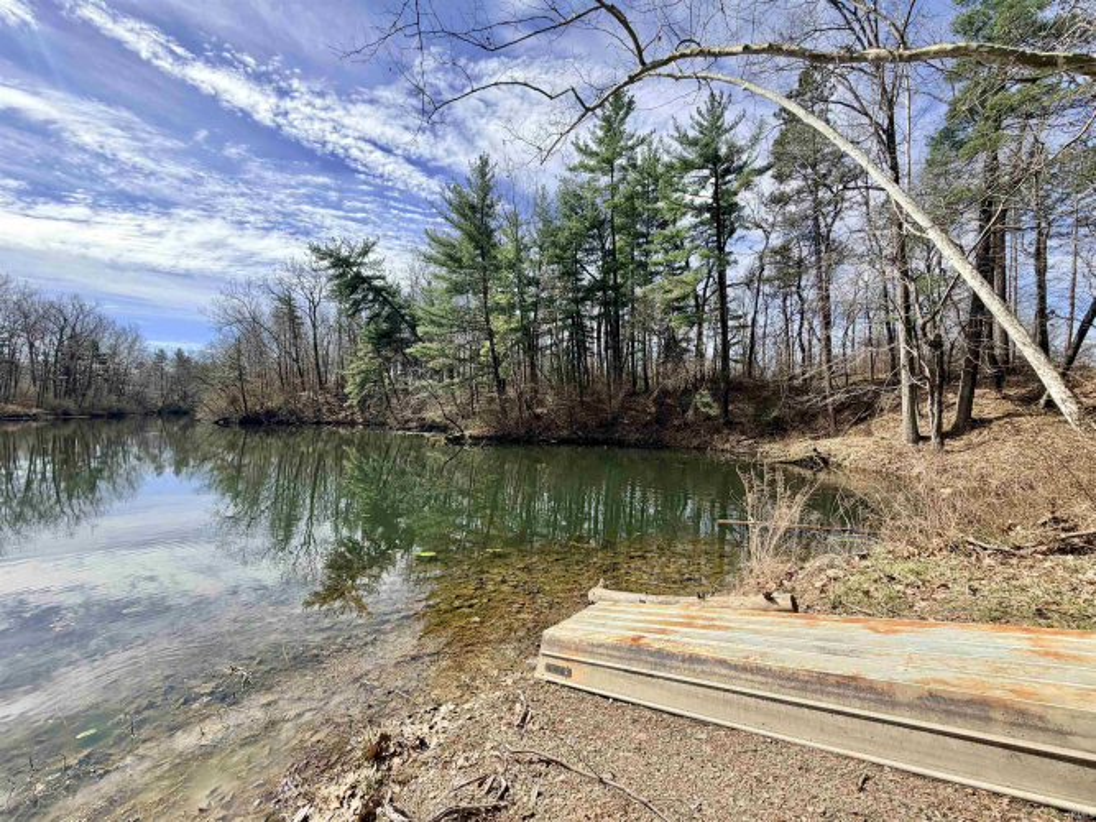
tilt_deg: +0.6
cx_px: 548
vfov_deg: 85.7
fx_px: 443
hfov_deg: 102.1
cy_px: 411
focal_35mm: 14
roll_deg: -0.4
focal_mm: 2.22
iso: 25
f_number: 2.2
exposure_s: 1/1017
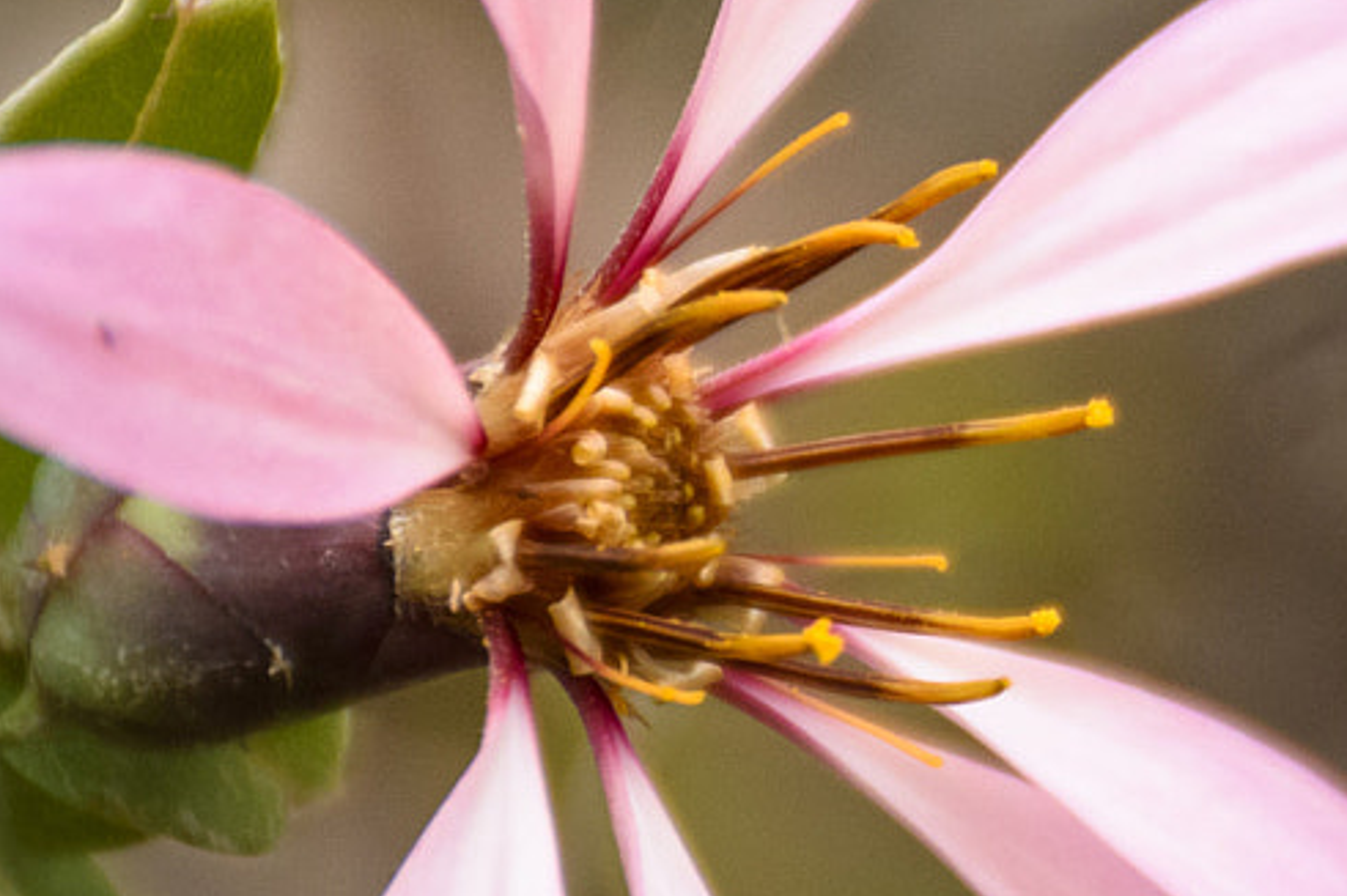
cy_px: 499
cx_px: 1421
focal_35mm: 685
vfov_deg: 2.0
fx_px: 25620
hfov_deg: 3.0
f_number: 5.6
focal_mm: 140
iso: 500
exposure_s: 1/80
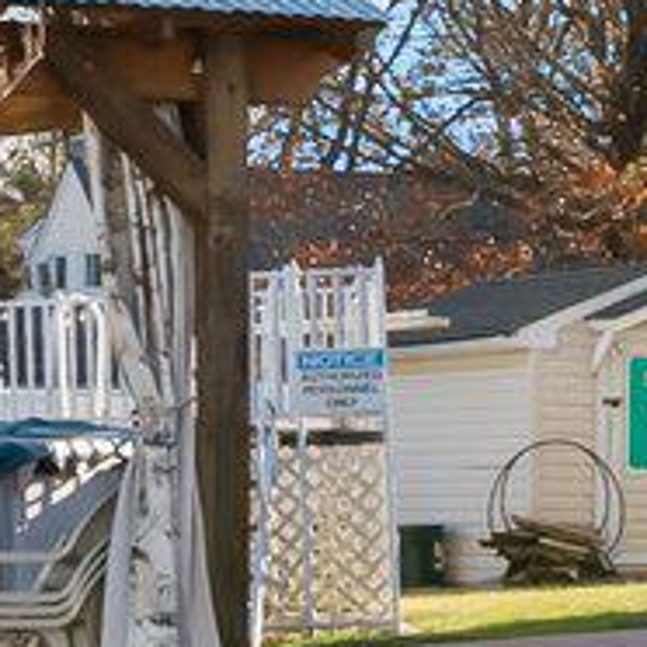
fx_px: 3172
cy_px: 551
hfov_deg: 10.4
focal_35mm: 150
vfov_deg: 11.6
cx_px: 1433
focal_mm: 16
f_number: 11
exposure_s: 1/200
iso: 640
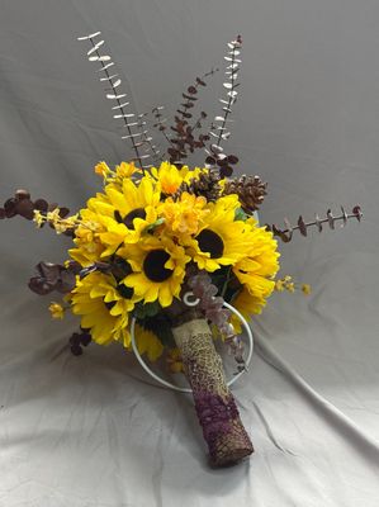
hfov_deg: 30.2
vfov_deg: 39.7
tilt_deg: -29.1
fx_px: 702
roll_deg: +0.1
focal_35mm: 48
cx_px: 190
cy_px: 254
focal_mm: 6.76
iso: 100
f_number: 1.78
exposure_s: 1/62
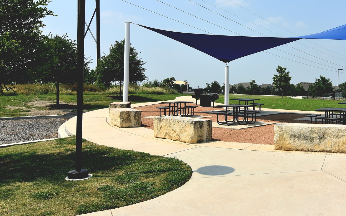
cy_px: 83
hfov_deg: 56.8
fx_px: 302
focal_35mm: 32
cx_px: 258
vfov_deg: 39.2
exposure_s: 1/400
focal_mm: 14
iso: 100
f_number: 10
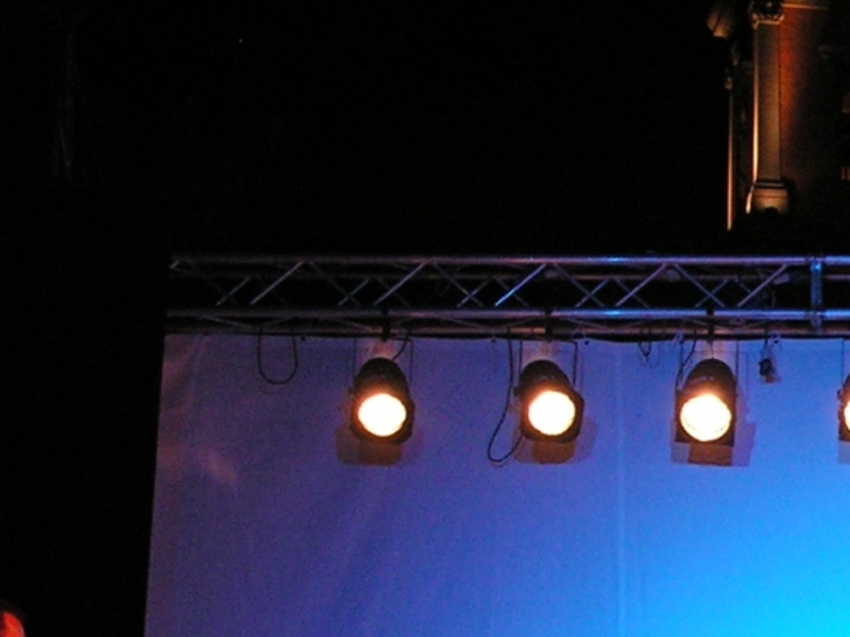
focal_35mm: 155
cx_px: 1178
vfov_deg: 9.4
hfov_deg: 12.3
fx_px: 3805
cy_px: 808
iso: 200
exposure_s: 1/40
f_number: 3.2
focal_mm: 8.9
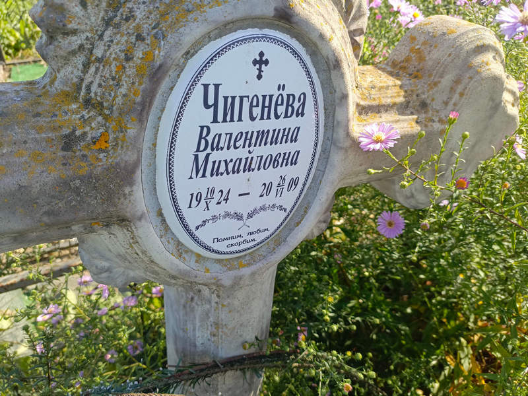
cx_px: 264
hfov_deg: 69.4
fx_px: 381
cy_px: 198
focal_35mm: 25
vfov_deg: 54.9
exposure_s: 1/300
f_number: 1.69
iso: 113
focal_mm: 4.76
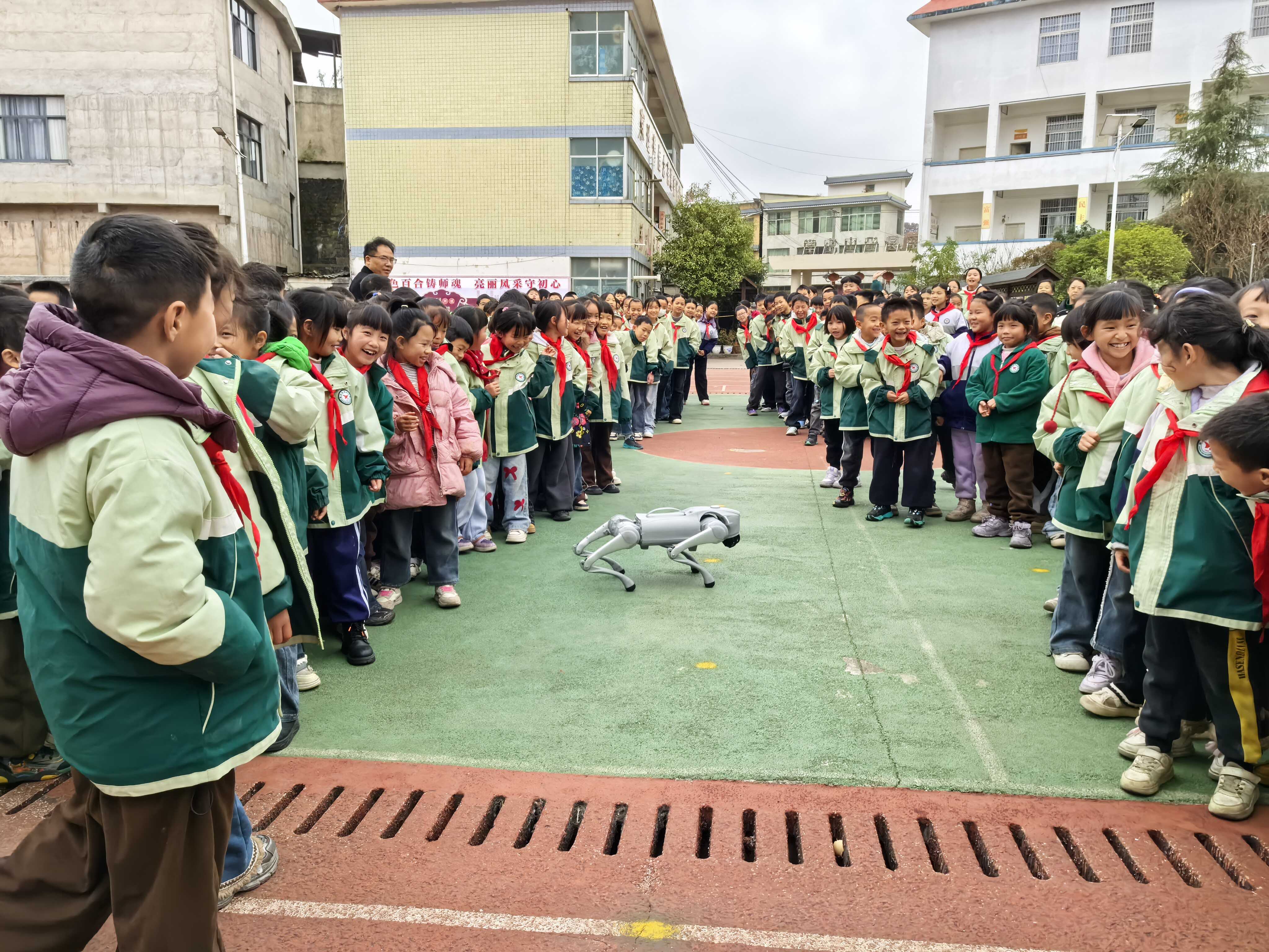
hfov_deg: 65.3
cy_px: 476
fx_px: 990
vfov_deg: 51.4
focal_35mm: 27
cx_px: 634
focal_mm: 5.75
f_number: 4
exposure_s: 1/500
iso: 400
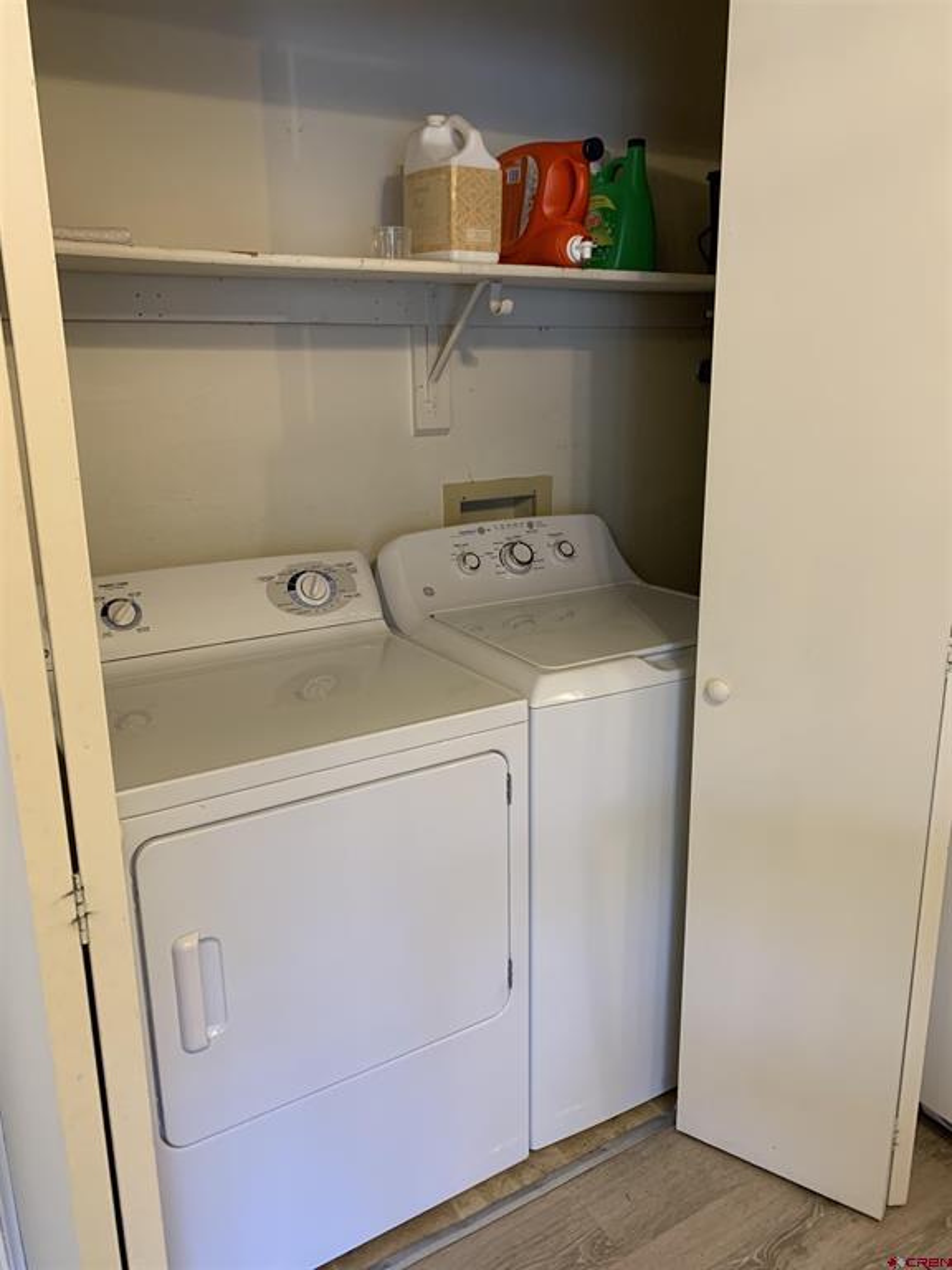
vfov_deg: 67.3
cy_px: 635
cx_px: 476
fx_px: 953
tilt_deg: -14.0
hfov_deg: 53.1
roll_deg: +0.1
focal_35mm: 26
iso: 200
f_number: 1.8
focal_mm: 4.25
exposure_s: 1/60
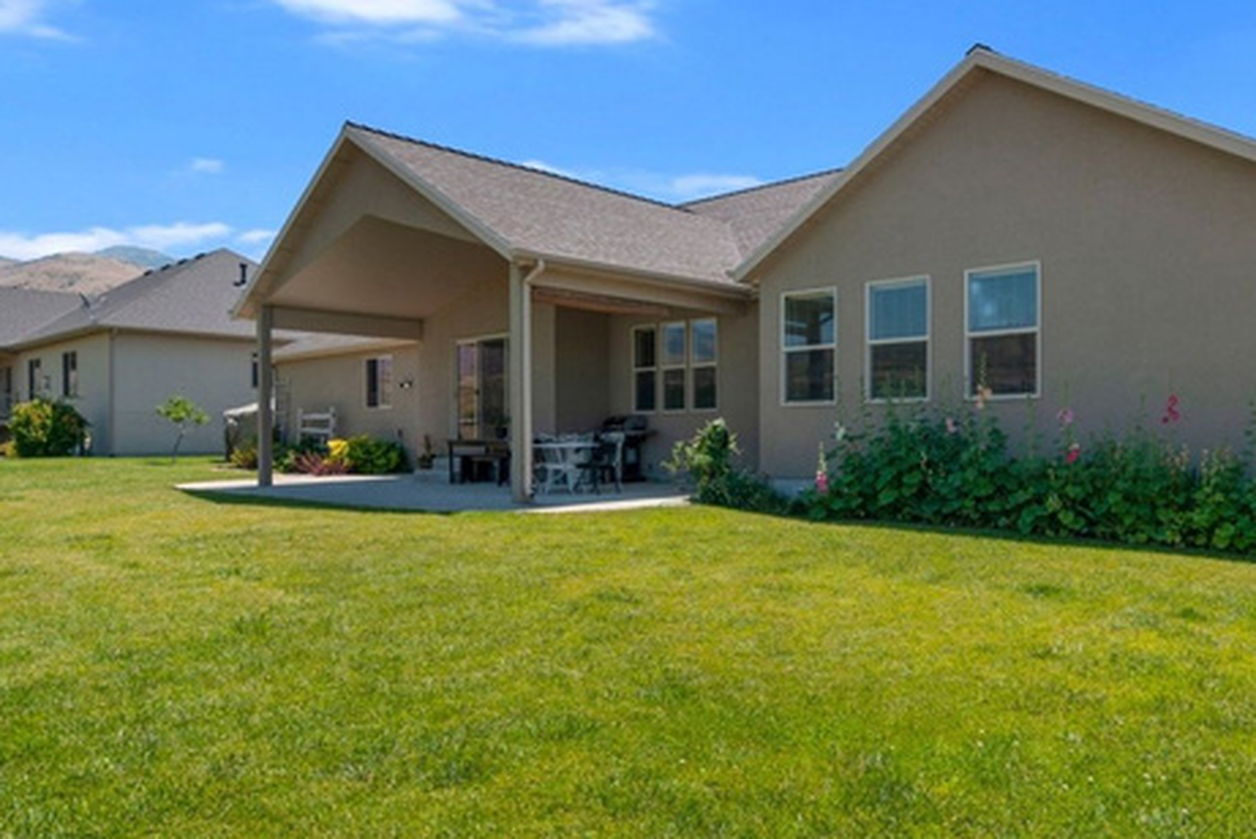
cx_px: 733
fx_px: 873
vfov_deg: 51.3
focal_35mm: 25
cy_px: 400
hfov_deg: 71.0
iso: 100
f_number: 8
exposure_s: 1/200
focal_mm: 12
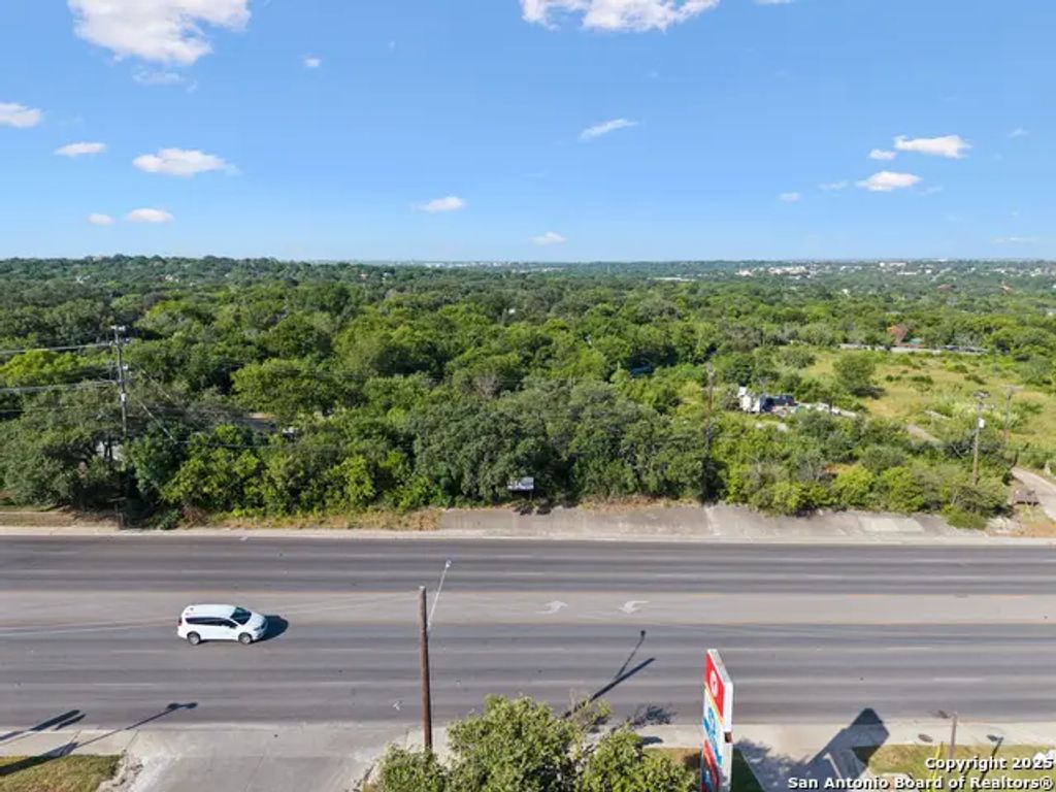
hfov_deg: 71.6
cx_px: 528
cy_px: 396
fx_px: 732
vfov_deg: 56.8
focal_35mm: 24
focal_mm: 8.67
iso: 140
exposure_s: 1/2500
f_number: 1.8
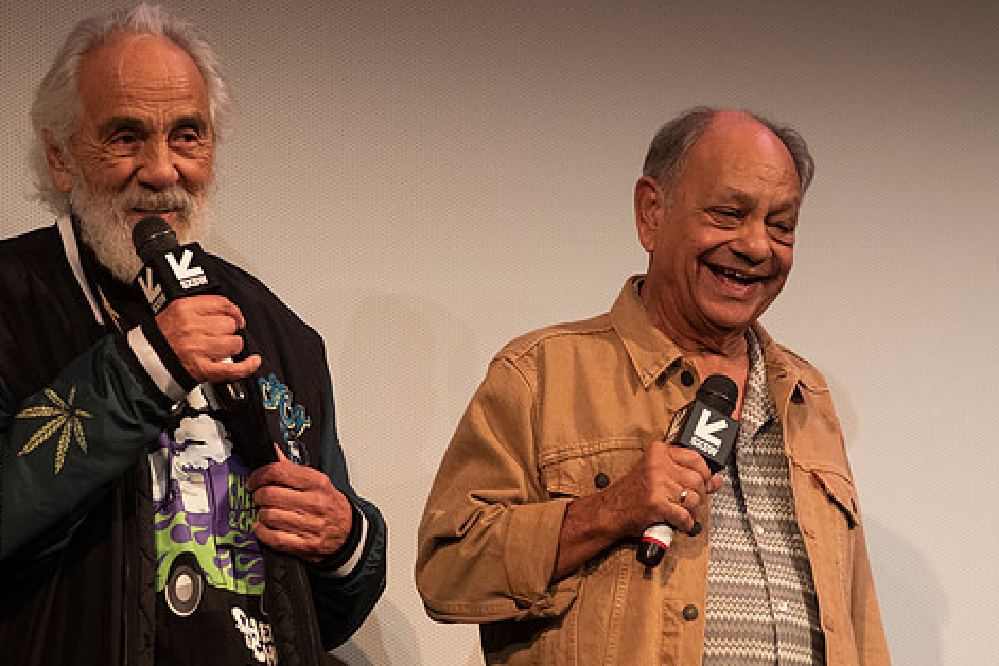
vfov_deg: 4.6
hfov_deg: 7.0
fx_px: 8213
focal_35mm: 296
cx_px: 635
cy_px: 266
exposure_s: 1/250
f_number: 3.5
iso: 2000
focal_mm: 160
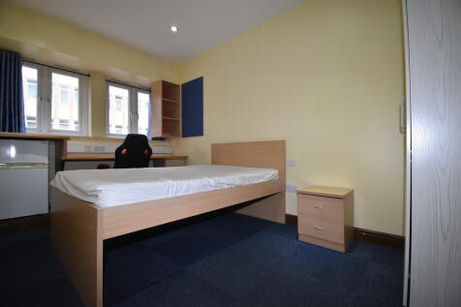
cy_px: 154
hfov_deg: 100.4
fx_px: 192
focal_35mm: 15
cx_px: 230
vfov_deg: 77.3
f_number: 5
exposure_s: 1/100
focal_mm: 10
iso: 800
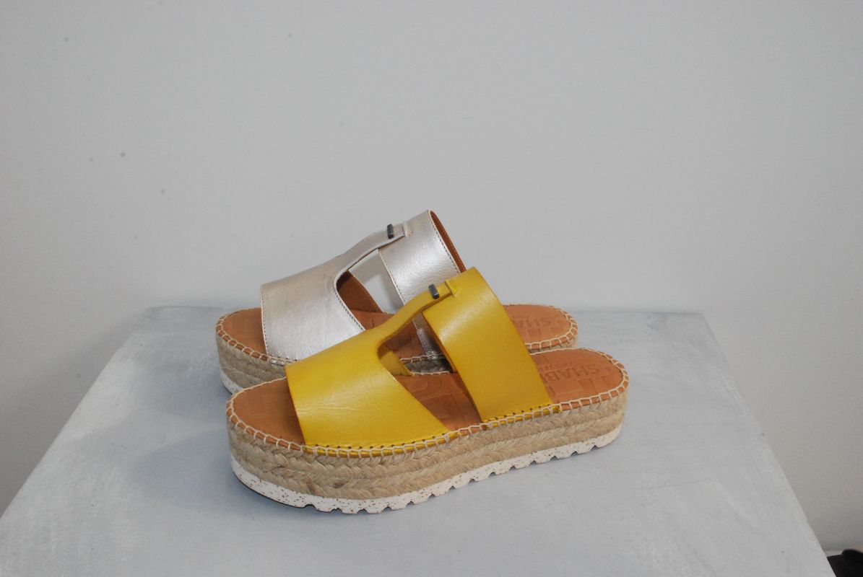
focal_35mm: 36
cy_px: 288
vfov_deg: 37.0
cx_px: 432
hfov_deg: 53.1
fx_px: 864
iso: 1600
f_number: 18
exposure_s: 1/200
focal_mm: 24
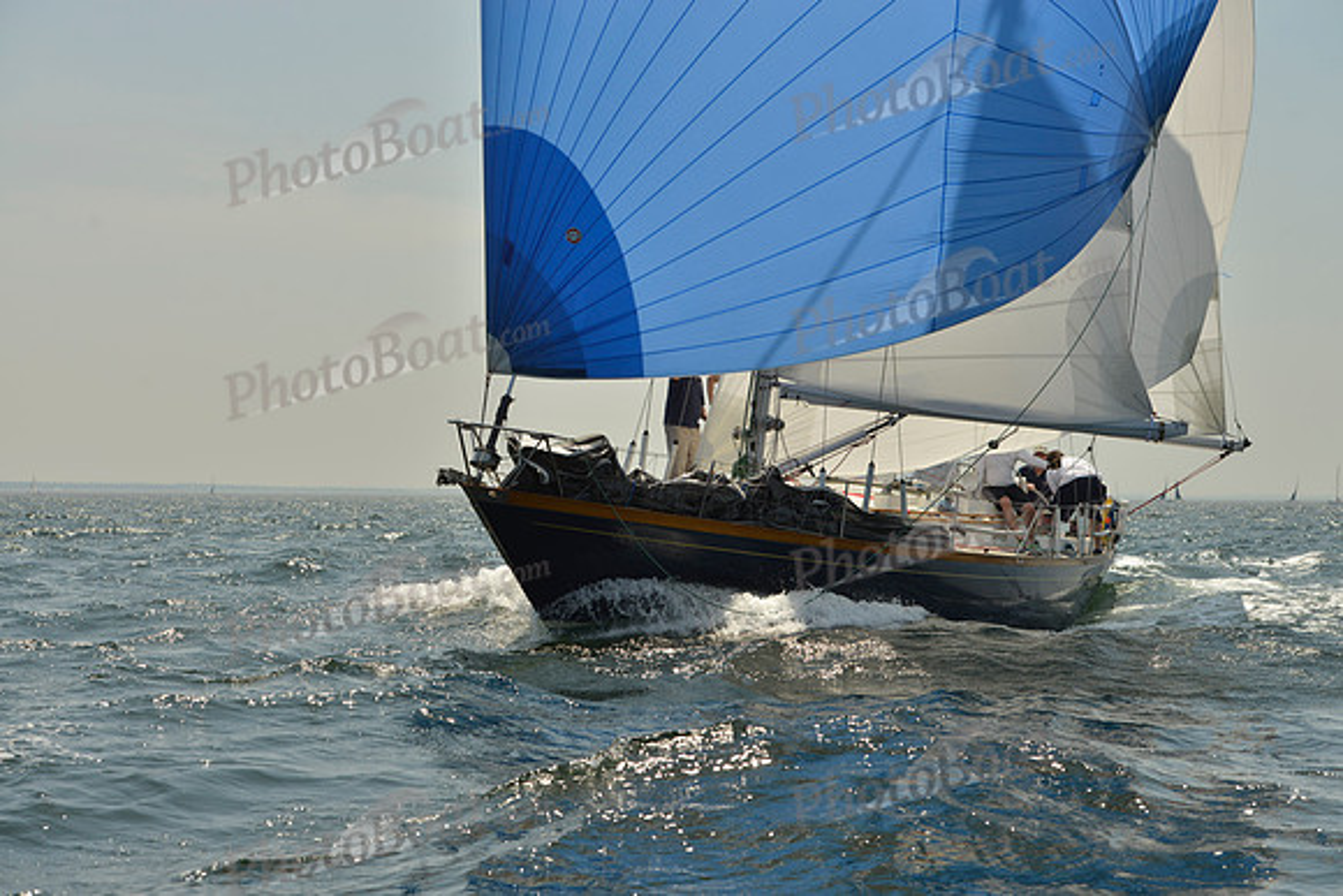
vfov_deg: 19.5
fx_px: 2612
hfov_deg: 28.8
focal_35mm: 70
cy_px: 448
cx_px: 672
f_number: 8
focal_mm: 70
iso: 200
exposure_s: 1/1250
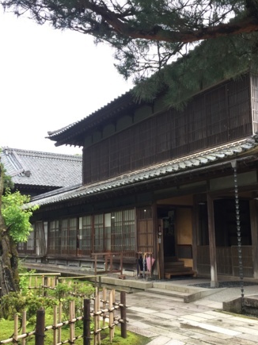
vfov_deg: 46.8
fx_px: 398
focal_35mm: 40
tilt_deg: +9.0
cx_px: 132
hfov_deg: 35.9
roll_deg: +0.6
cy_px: 174
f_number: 2.2
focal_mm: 4.15
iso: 40
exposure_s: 1/120
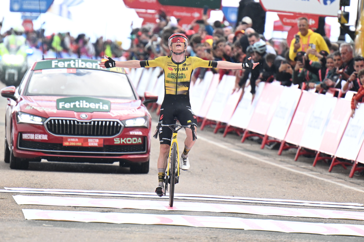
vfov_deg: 2.3
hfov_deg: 3.4
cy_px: 121
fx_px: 6067
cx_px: 182
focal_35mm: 600
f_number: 5.6
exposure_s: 1/1000
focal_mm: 400
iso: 1800
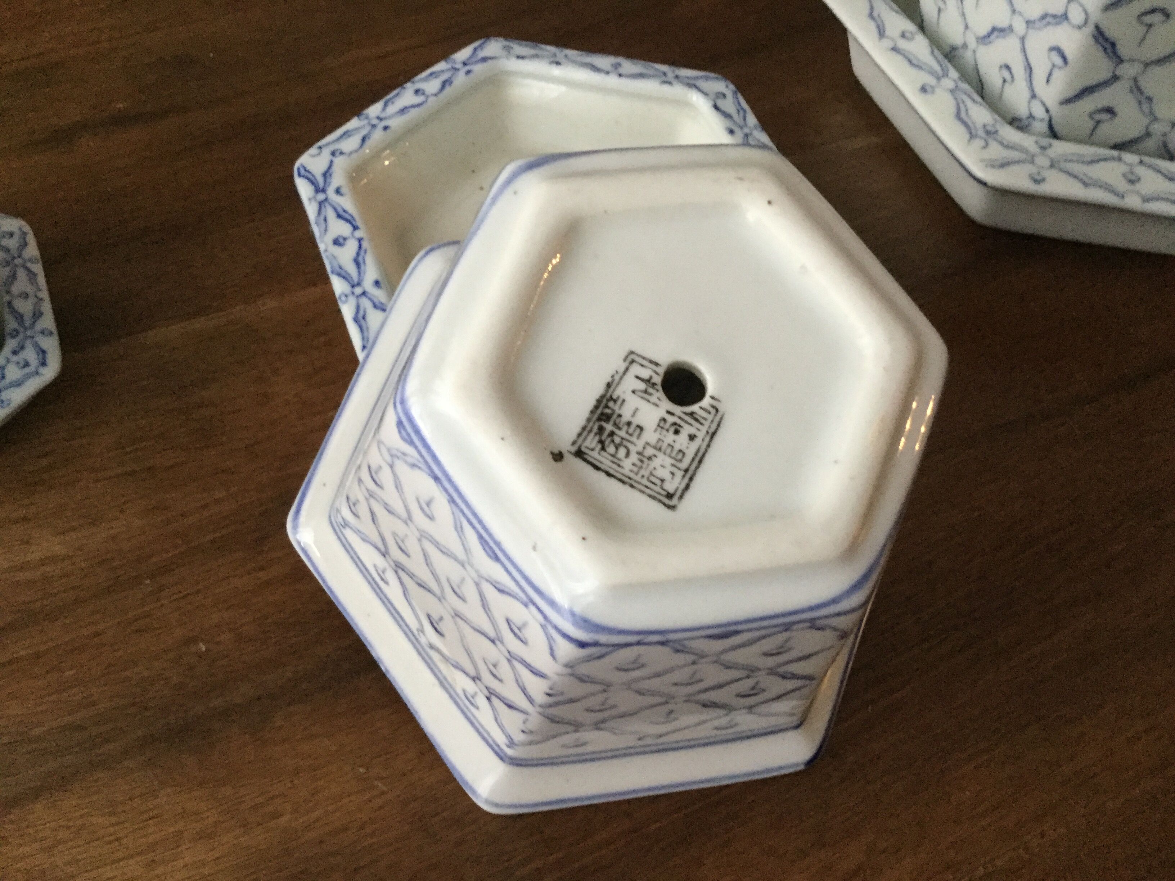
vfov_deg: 45.4
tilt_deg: -57.8
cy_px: 440
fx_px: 1052
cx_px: 588
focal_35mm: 31
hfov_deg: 58.4
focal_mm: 3.3
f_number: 2.4
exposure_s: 1/17
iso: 200
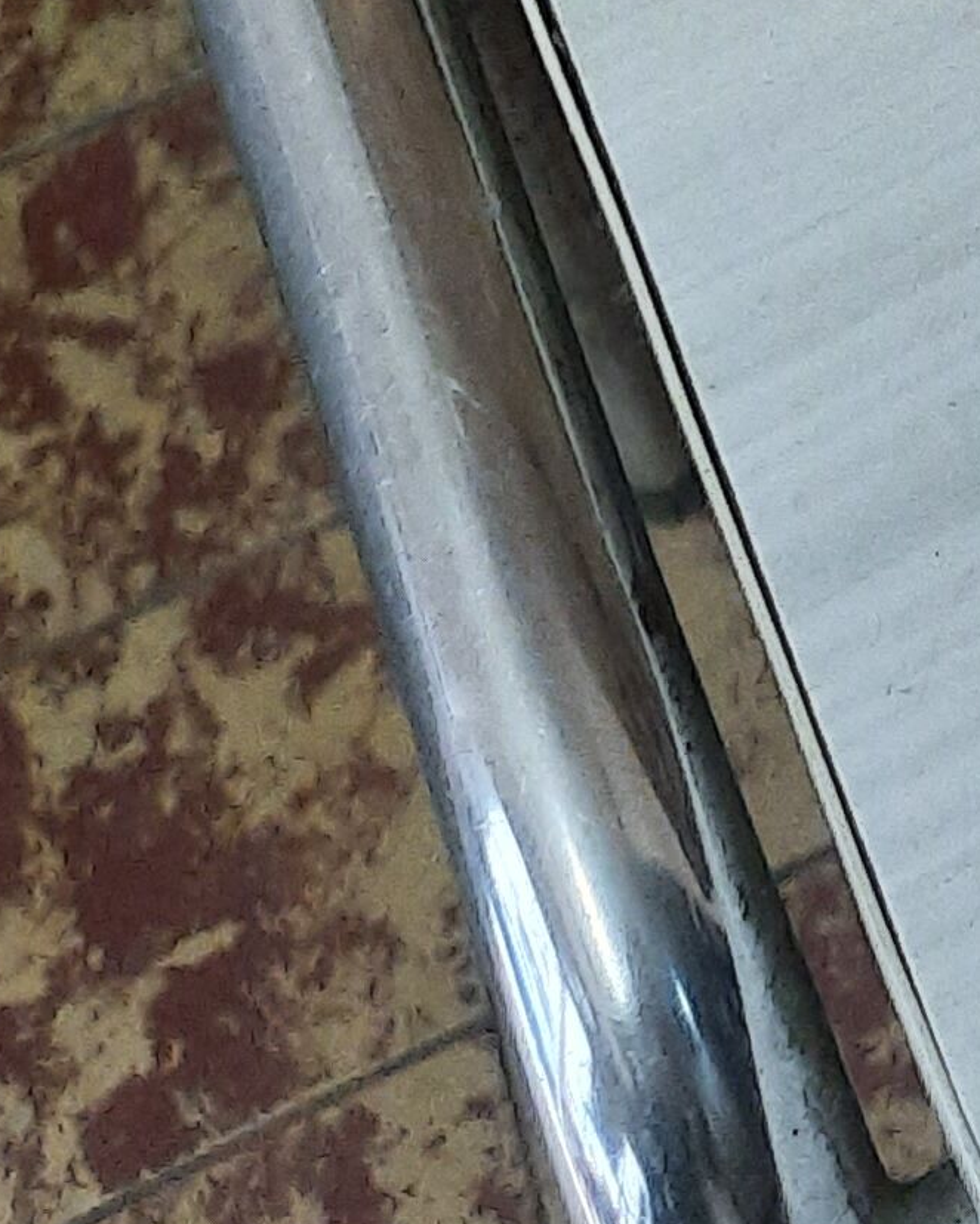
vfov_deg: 12.9
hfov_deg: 12.0
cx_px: 1799
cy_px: -1625
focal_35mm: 118
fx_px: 4277
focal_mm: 4.6
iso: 320
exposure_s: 1/50
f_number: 2
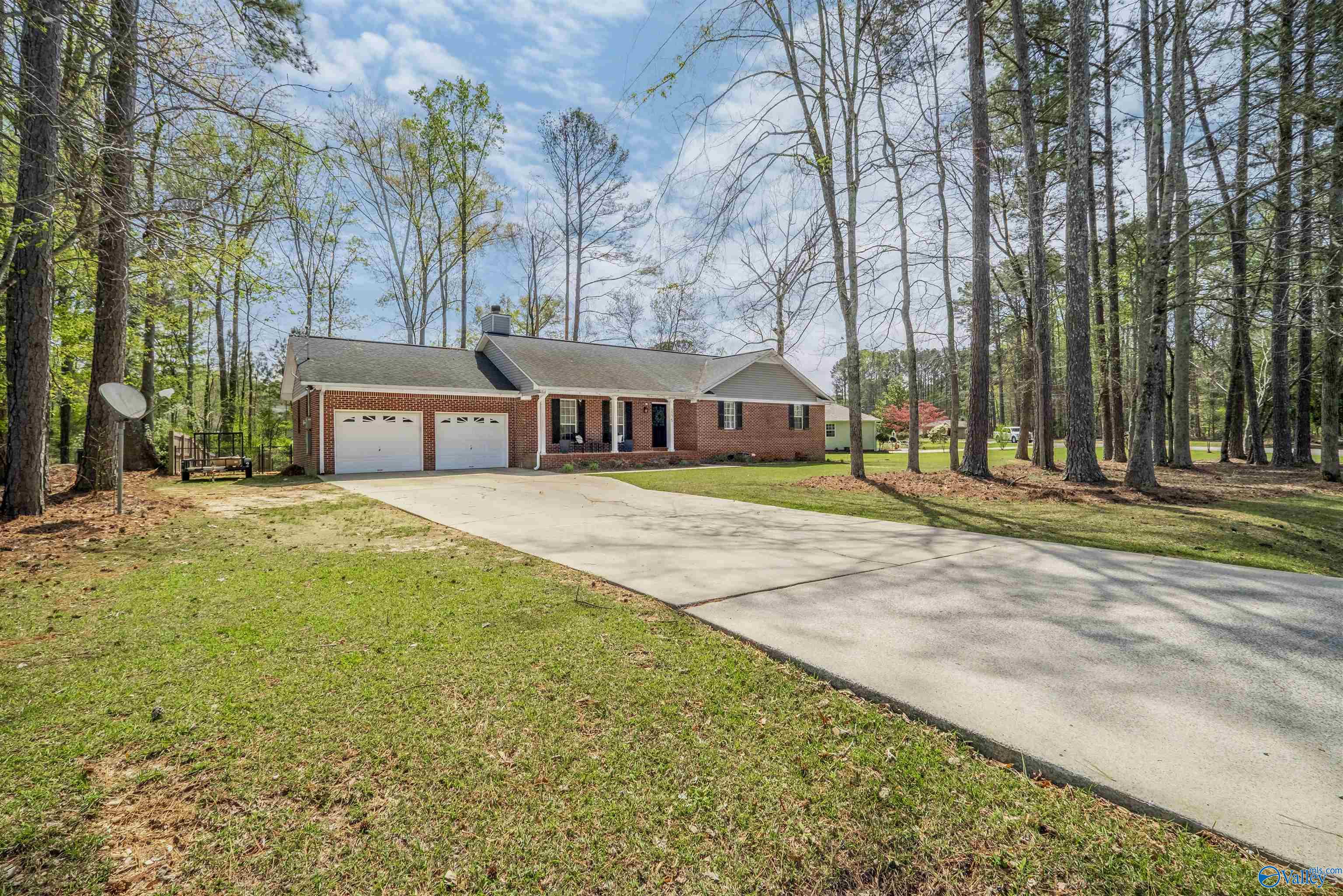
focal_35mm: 15
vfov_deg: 77.3
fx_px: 560
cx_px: 672
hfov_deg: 100.4
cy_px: 448
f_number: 7.1
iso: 640
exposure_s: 1/250
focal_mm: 10
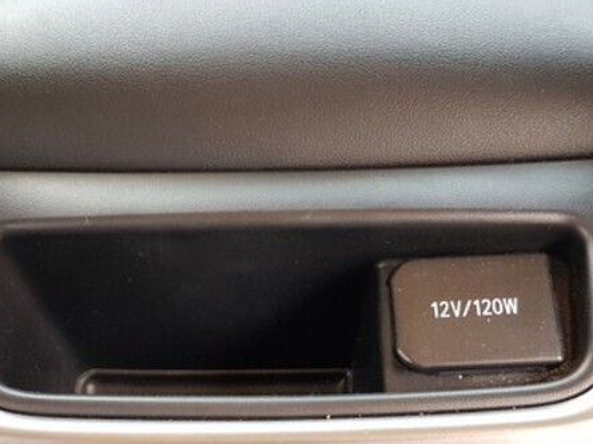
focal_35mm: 60
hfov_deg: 32.2
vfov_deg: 24.1
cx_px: 311
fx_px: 1028
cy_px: 349
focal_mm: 4.3
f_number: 1.7
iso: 320
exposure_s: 1/100
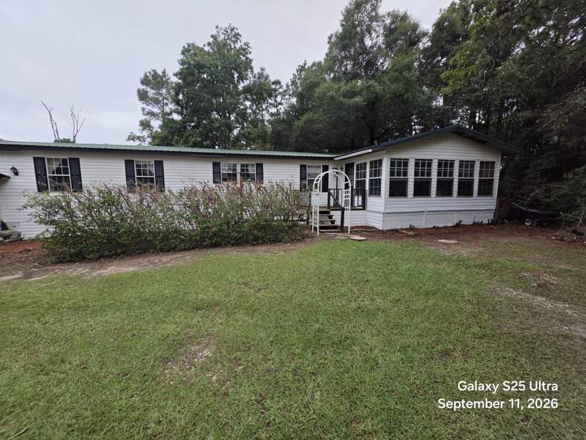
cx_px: 293
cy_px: 220
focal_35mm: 13
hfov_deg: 106.2
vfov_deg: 89.9
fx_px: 220
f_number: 1.9
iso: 40
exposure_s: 1/1453
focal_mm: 2.2
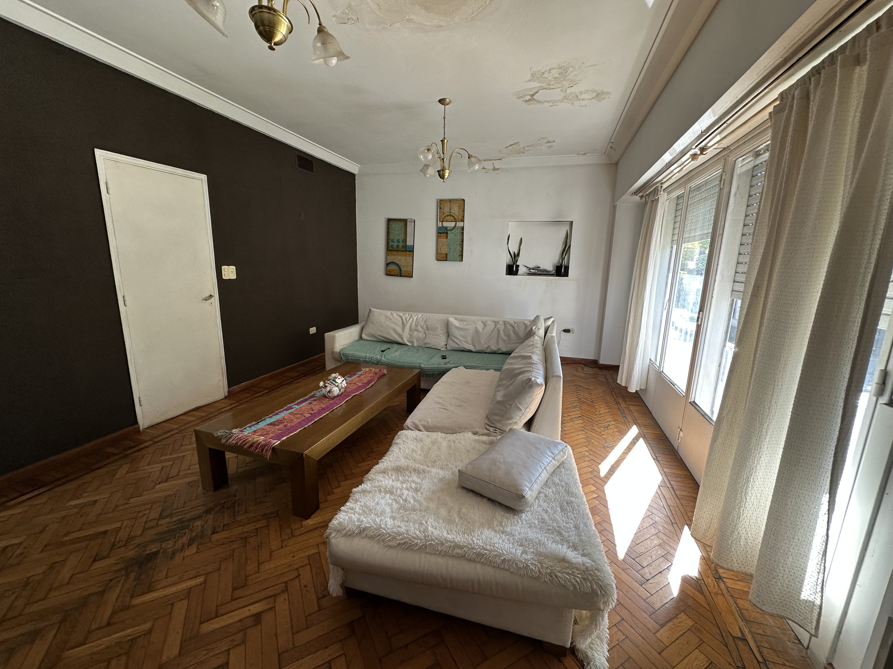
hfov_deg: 102.1
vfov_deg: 85.7
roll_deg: -1.1
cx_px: 446
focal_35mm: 14
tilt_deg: -10.0
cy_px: 334
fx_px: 361
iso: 80
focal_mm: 2.22
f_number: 2.2
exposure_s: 1/99
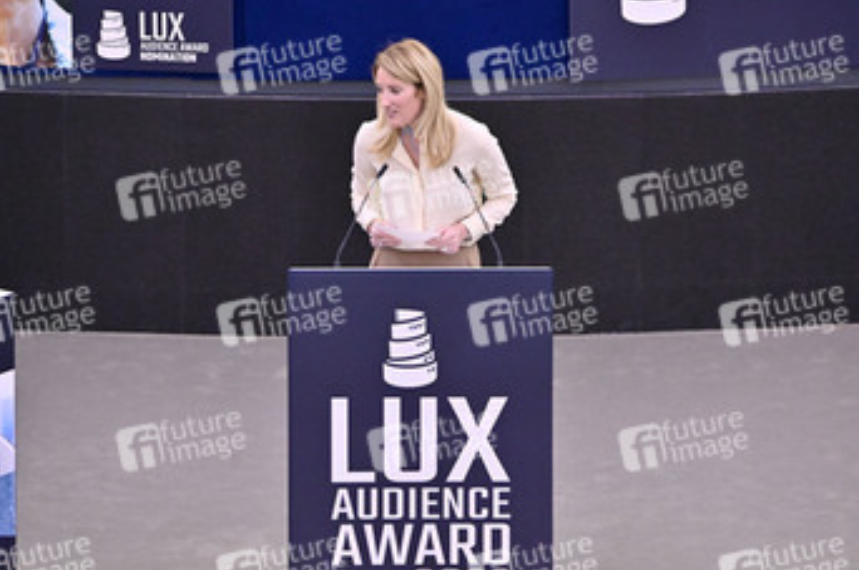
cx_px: 466
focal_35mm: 422
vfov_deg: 3.2
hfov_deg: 4.9
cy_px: 254
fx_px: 10055
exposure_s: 1/500
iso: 6400
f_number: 5.6
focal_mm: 320
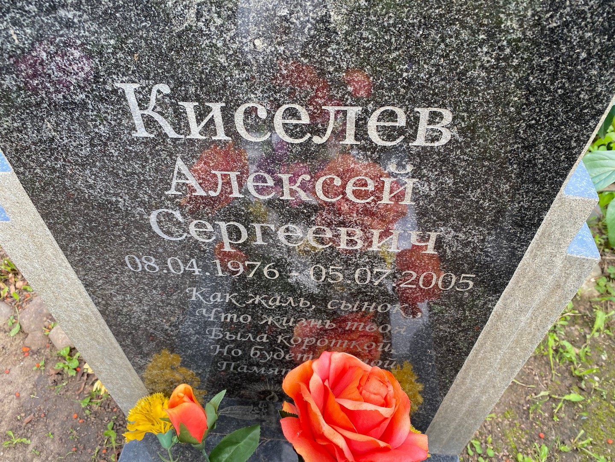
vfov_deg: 53.1
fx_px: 462
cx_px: 308
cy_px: 231
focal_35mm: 26
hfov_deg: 67.3
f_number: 1.8
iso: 50
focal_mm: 4.25
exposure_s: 1/122
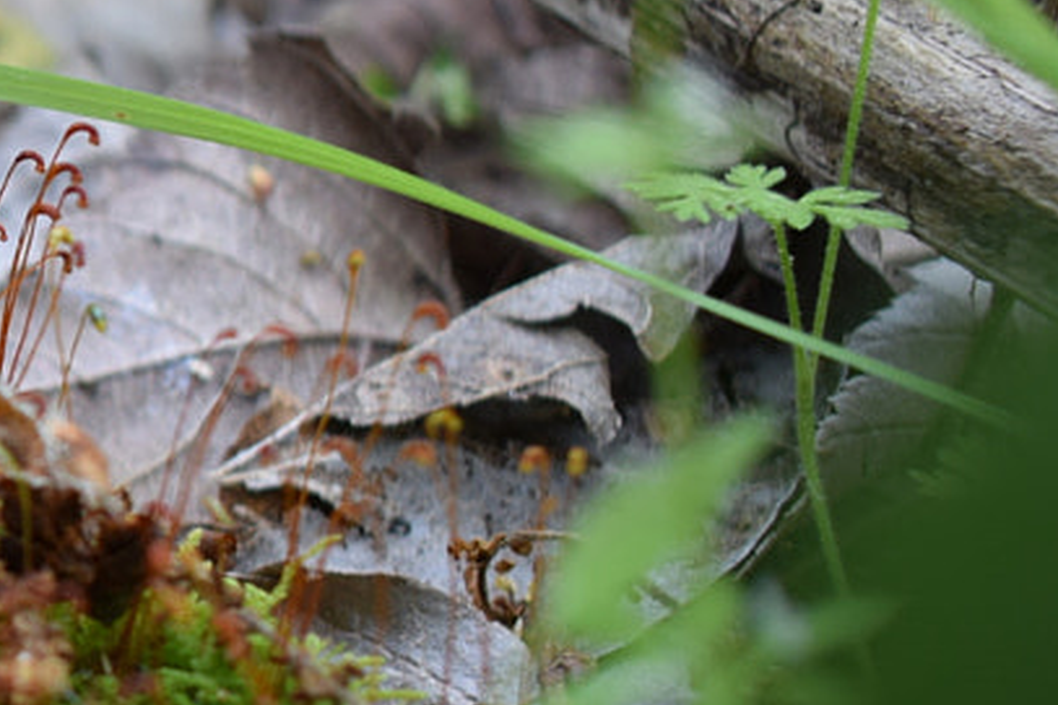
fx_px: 3642
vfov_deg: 11.0
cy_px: 367
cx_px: -928
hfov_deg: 14.3
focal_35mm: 124
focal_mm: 21
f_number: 3.8
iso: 100
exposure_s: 1/25
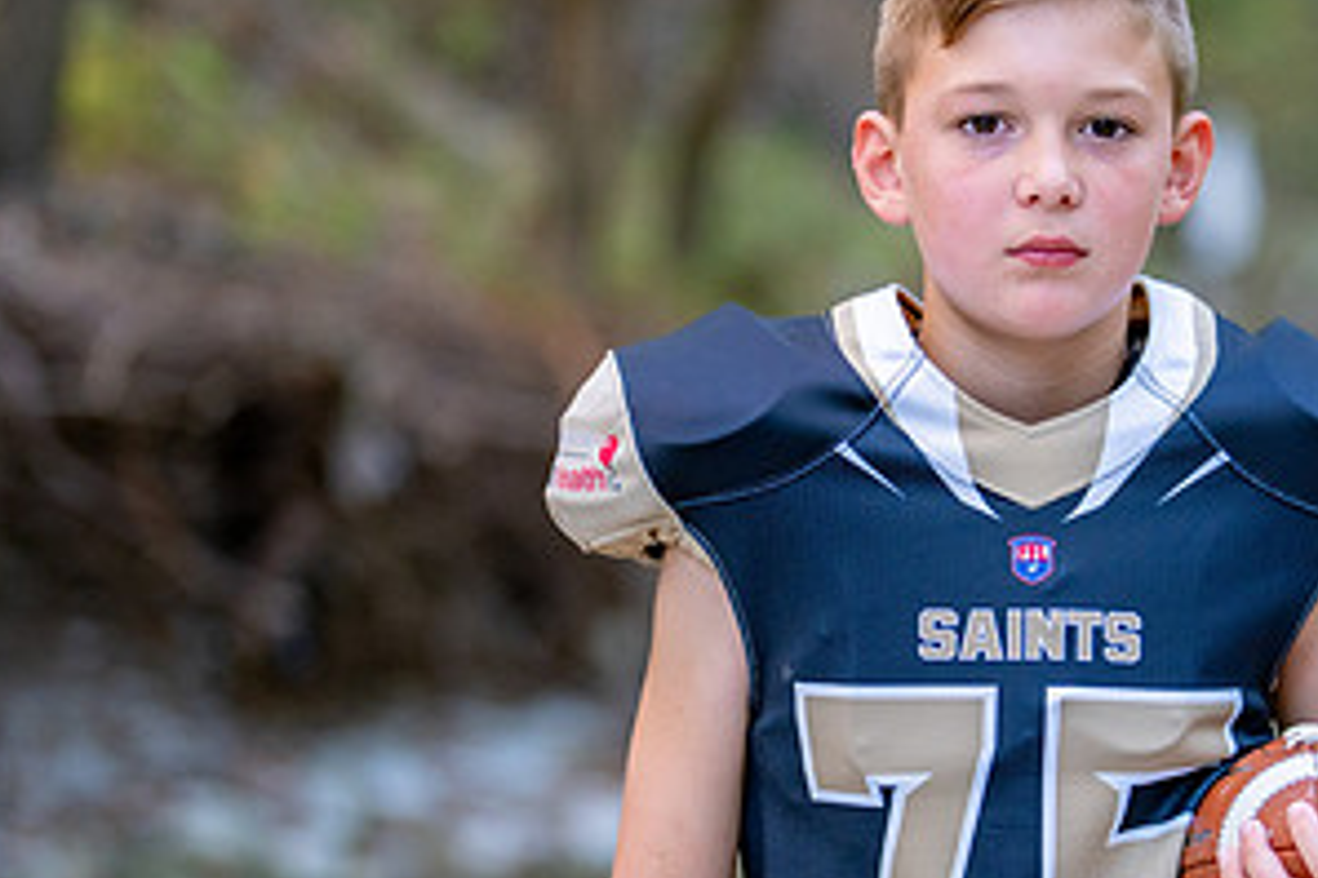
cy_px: 547
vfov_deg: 11.4
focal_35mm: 120
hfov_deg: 16.9
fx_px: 4393
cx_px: 1035
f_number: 1.2
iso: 500
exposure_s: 1/500
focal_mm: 50
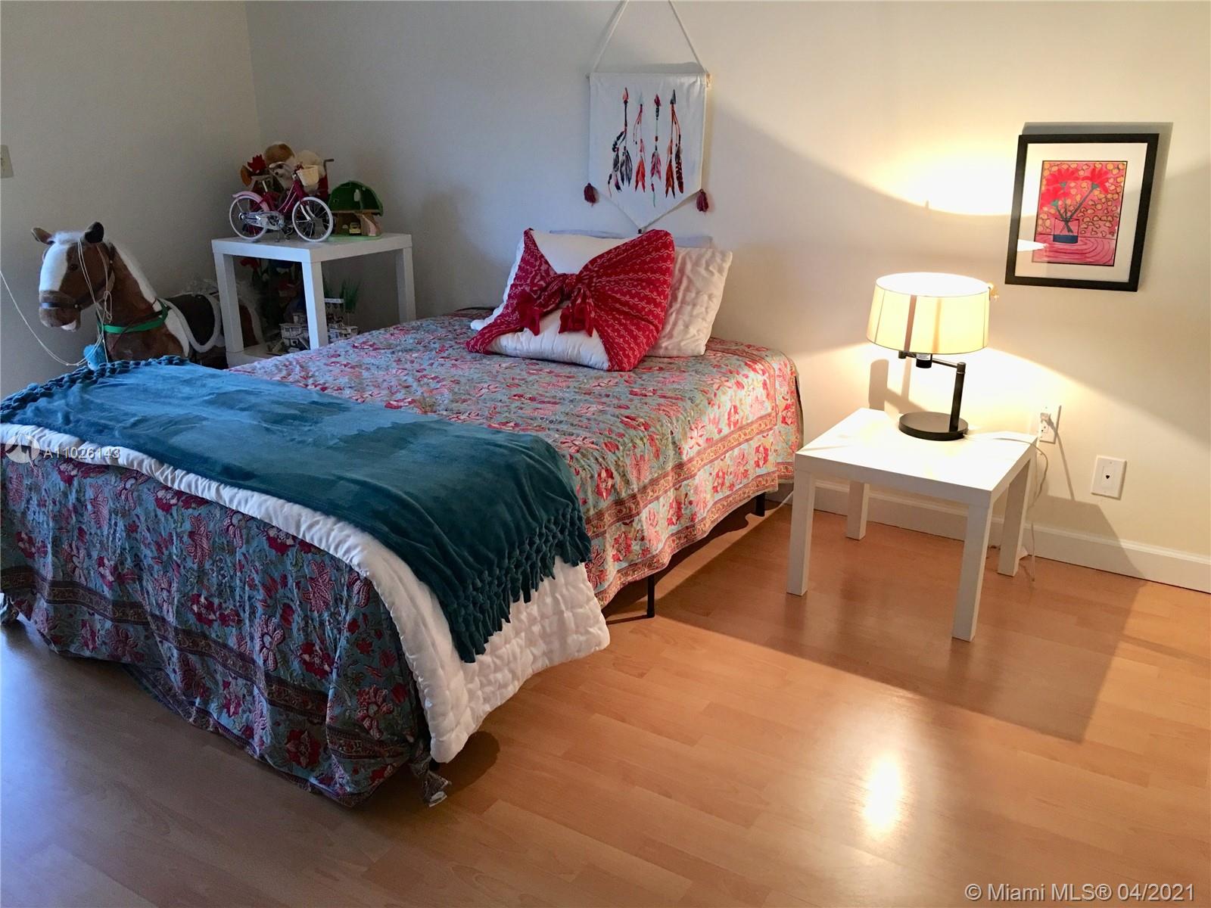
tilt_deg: -18.1
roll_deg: -0.3
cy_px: 454
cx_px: 606
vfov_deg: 48.2
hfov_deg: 61.7
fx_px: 1015
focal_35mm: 29
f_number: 2.2
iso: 80
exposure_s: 1/15
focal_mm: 4.15
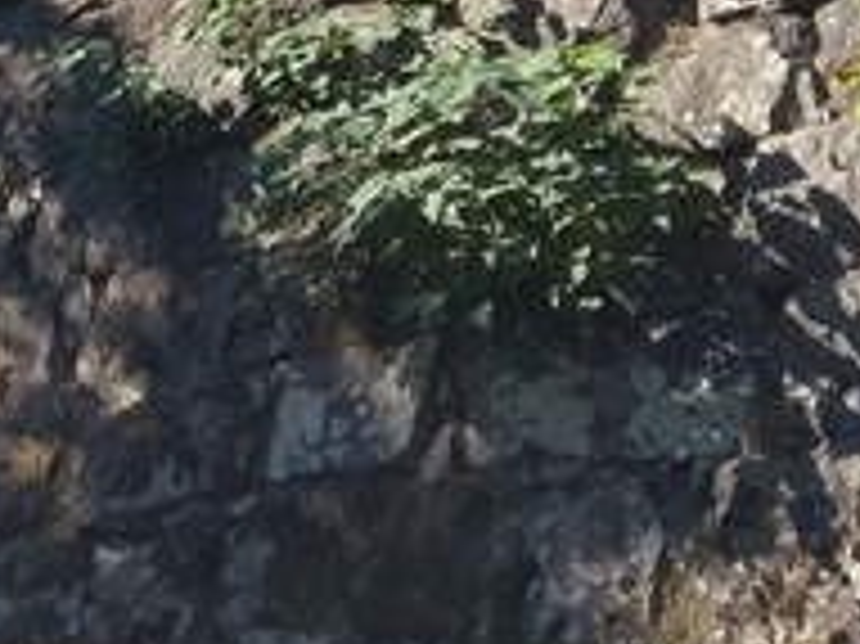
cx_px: -270
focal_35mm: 109
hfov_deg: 17.0
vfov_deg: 12.7
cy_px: -392
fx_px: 2706
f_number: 1.8
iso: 100
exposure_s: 1/1684
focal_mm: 4.58
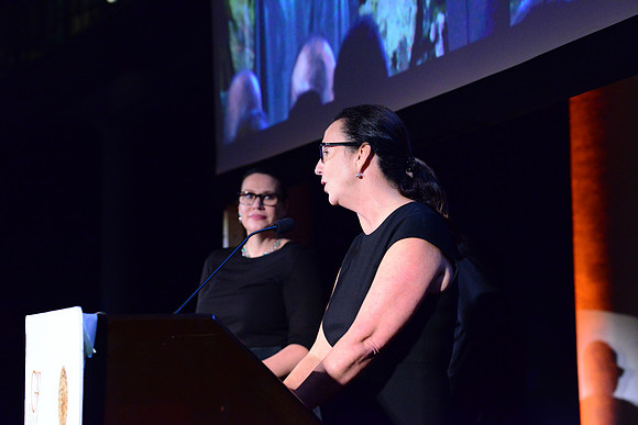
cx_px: 319
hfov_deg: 21.5
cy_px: 212
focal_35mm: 95
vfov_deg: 14.4
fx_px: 1684
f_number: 4
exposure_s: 1/200
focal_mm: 95
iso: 6400
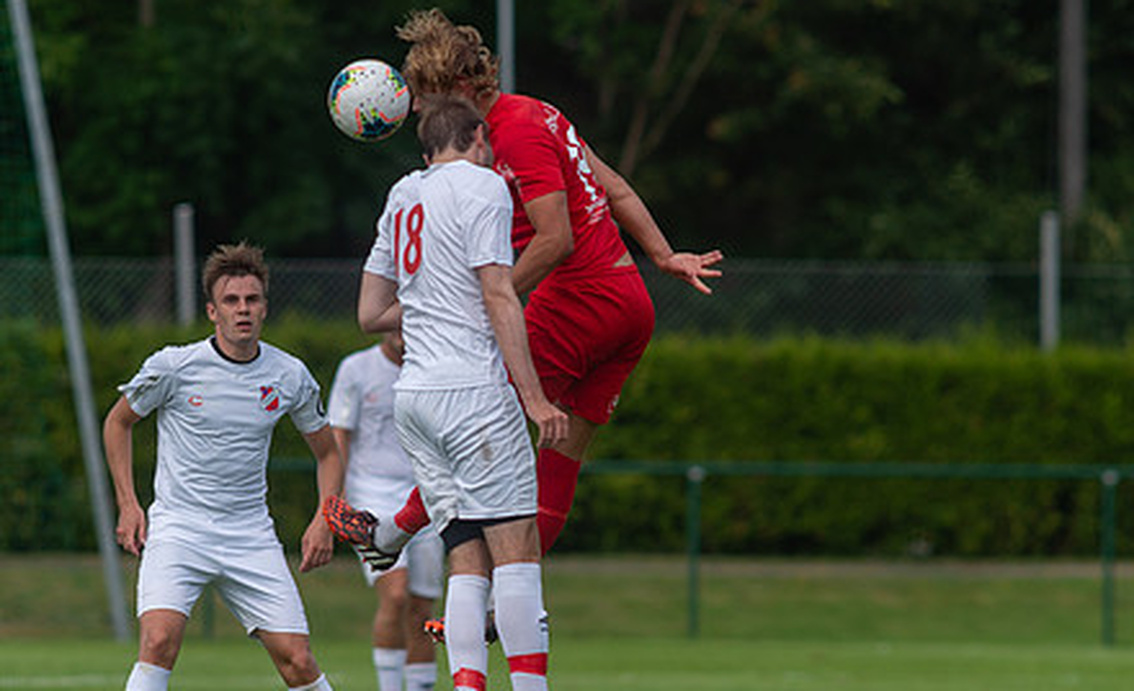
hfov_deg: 3.2
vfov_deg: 2.0
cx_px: 506
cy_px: 519
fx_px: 20253
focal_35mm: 660
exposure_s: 1/1250
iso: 140
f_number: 4
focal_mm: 420
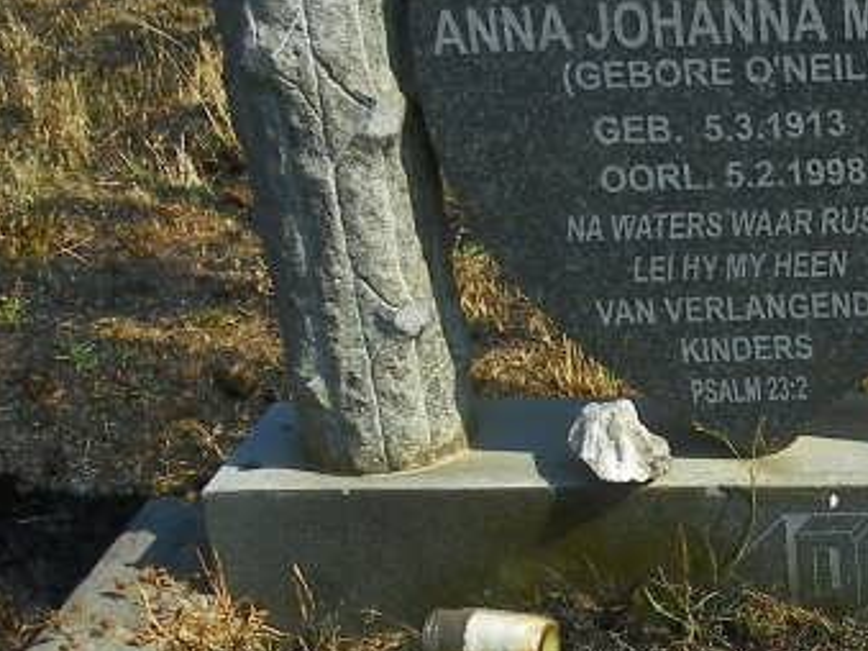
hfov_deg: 19.5
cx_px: 1160
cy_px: 630
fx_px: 2306
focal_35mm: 92
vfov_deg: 15.8
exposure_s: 1/250
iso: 64
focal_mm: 4.6
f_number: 5
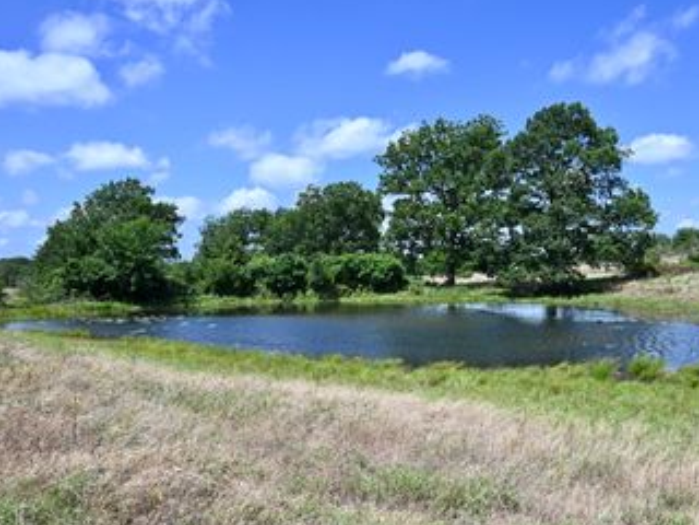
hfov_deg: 57.8
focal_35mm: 31
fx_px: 626
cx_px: 426
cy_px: 301
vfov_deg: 45.3
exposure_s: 1/400
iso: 100
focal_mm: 24
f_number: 7.1
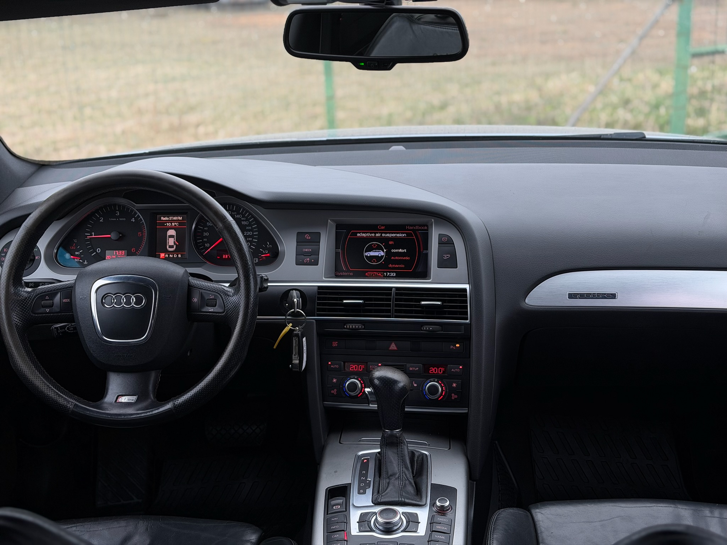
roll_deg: +2.5
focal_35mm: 48
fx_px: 1008
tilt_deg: -17.9
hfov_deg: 39.7
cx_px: 364
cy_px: 272
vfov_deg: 30.3
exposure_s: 1/121
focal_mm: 6.76
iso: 100
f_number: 1.78
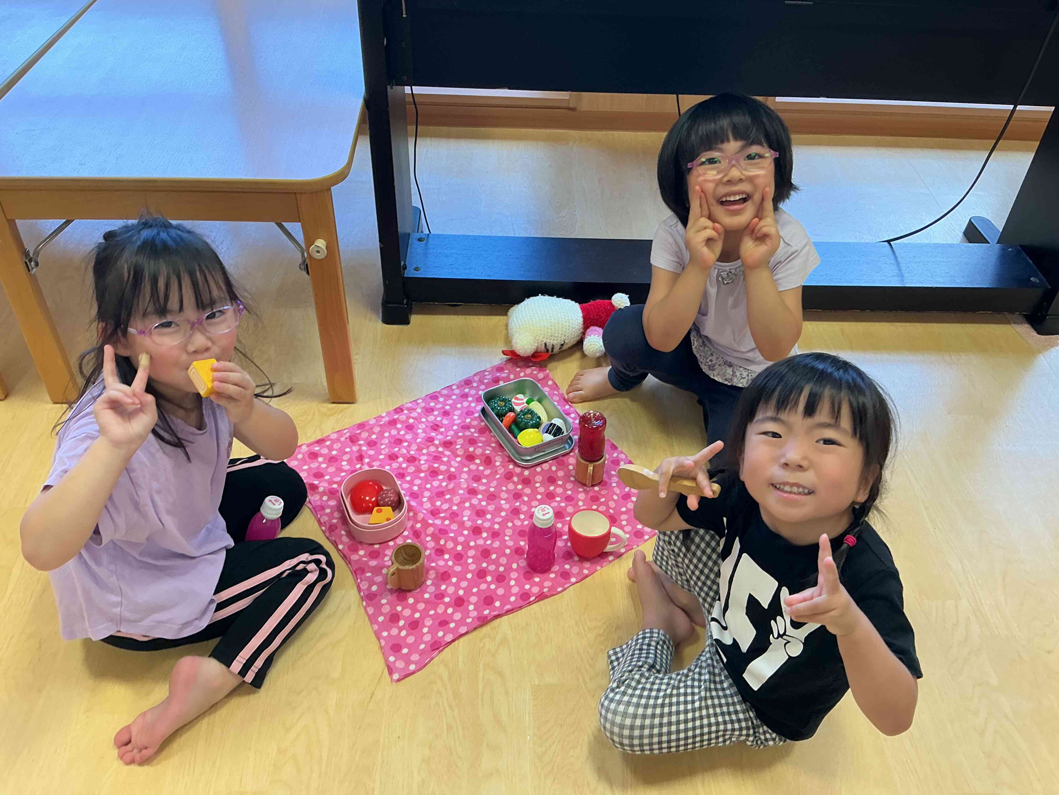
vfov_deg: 48.2
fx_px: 887
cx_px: 530
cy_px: 398
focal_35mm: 29
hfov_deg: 61.7
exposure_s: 1/60
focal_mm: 3
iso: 50
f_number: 1.8
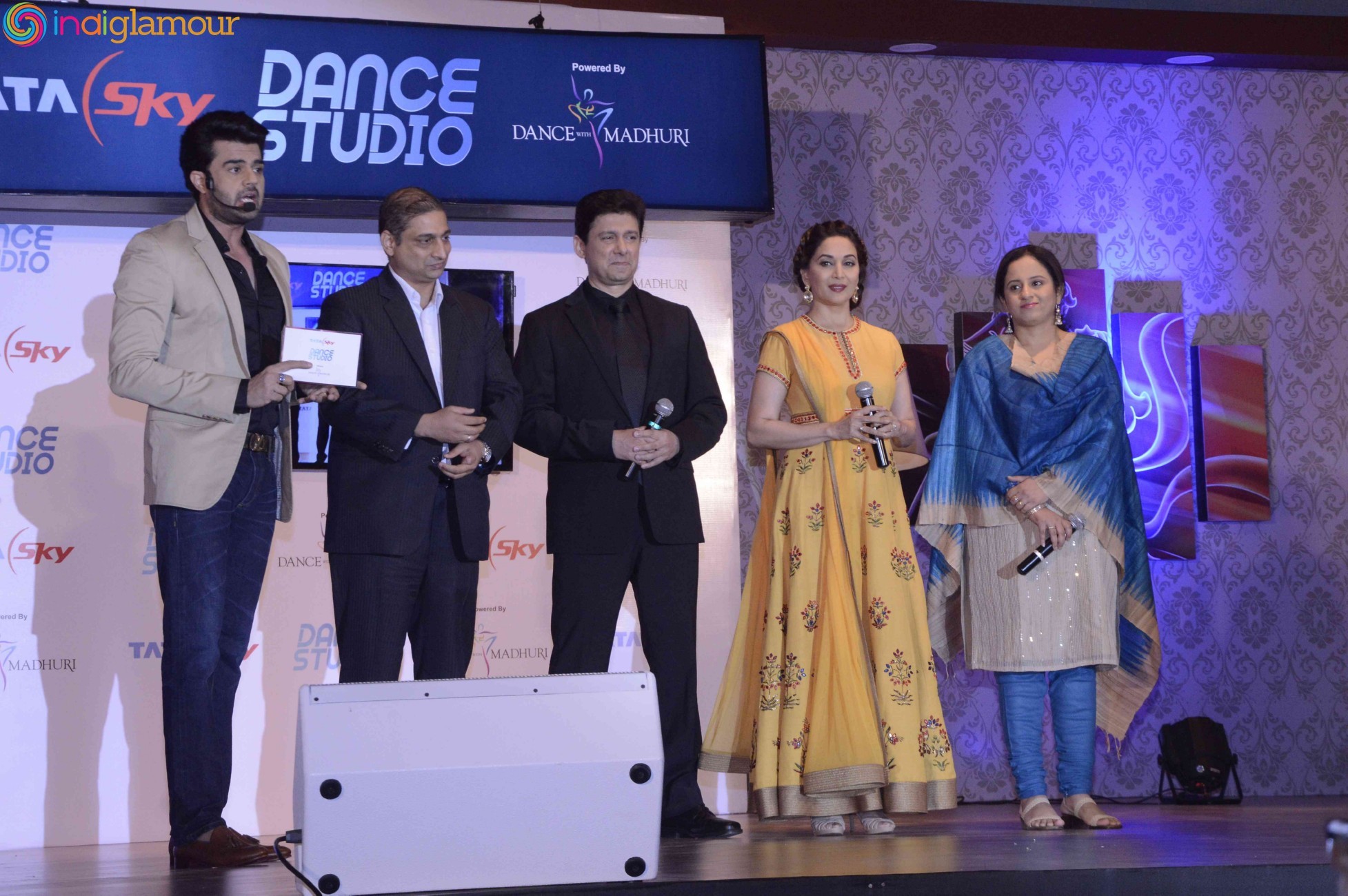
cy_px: 448
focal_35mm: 93
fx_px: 3479
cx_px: 674
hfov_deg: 21.9
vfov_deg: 14.7
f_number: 9
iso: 1600
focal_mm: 62
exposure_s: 1/200
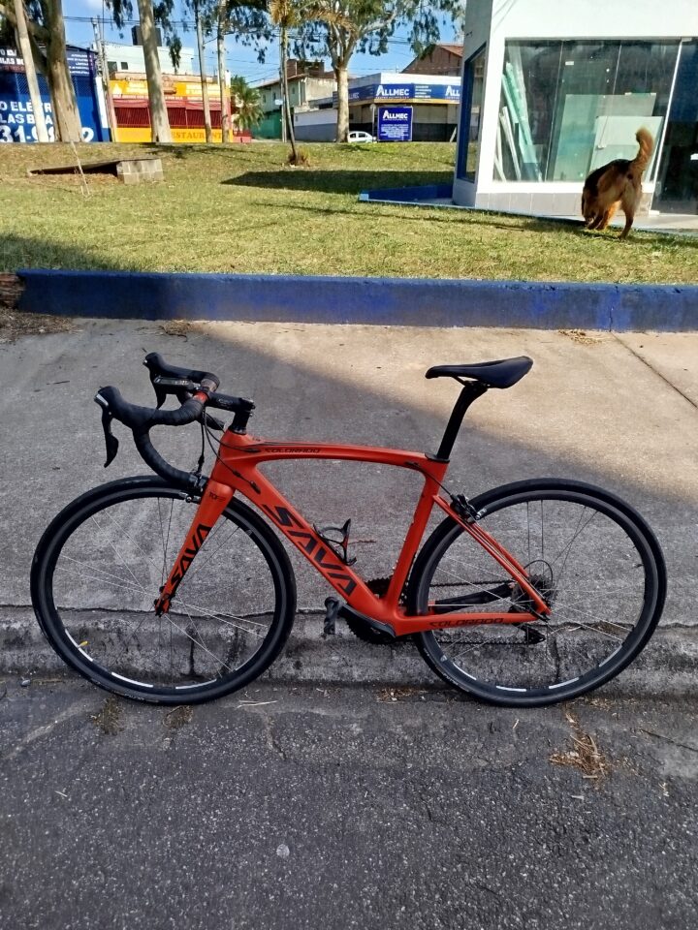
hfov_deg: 56.8
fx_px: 645
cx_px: 349
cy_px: 465
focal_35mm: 24
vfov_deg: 71.6
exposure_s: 1/780
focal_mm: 5.31
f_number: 1.7
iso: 50
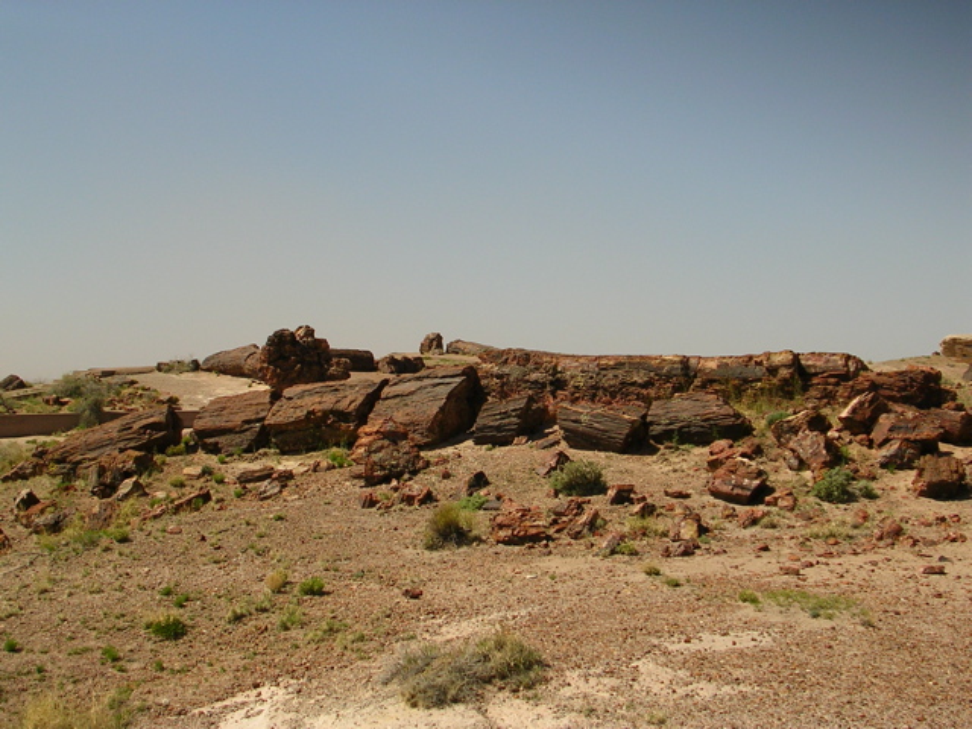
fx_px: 1769
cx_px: 486
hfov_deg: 30.7
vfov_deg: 23.3
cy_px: 364
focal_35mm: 63
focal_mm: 9.6
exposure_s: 1/1000
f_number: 3.5
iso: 50
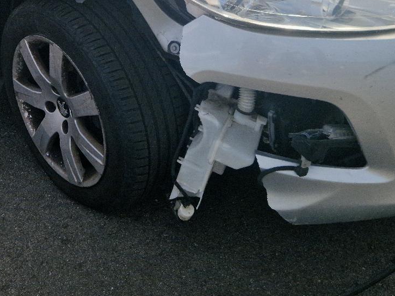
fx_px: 651
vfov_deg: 24.0
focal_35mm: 57
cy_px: -33
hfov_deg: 33.5
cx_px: 138
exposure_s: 1/2500
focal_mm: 5.4
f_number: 1.8
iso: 50
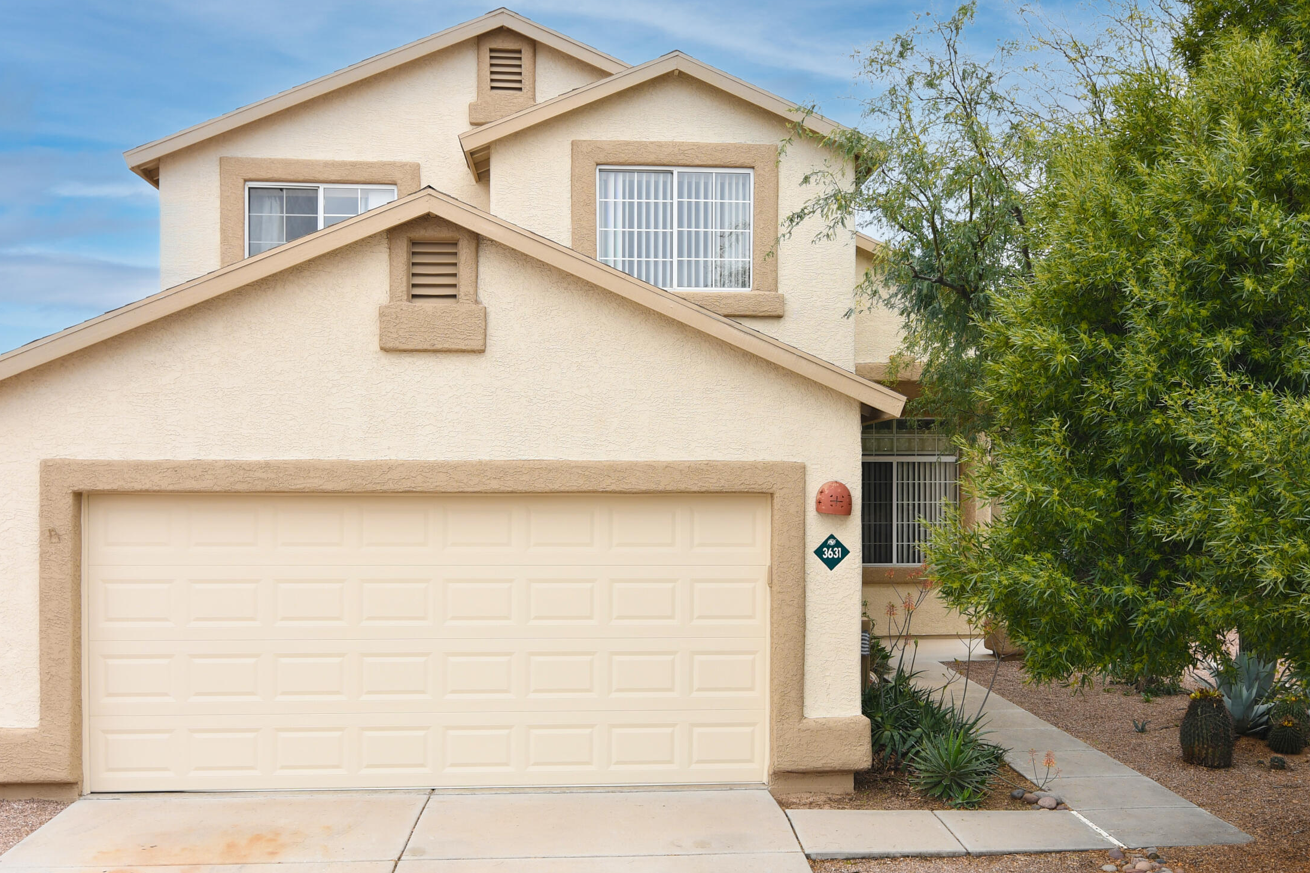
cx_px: 713
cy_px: 489
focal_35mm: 37
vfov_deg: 35.9
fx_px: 1346
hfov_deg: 51.8
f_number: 6.3
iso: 100
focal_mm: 18
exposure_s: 1/160
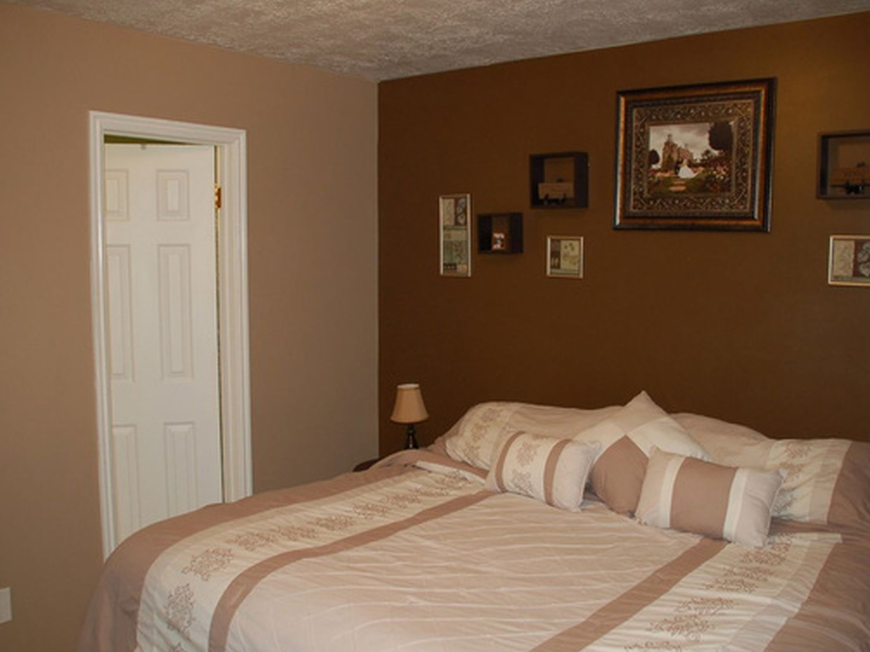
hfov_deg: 55.4
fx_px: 829
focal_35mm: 33
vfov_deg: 42.9
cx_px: 441
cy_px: 354
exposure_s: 1/60
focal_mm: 18
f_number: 3.5
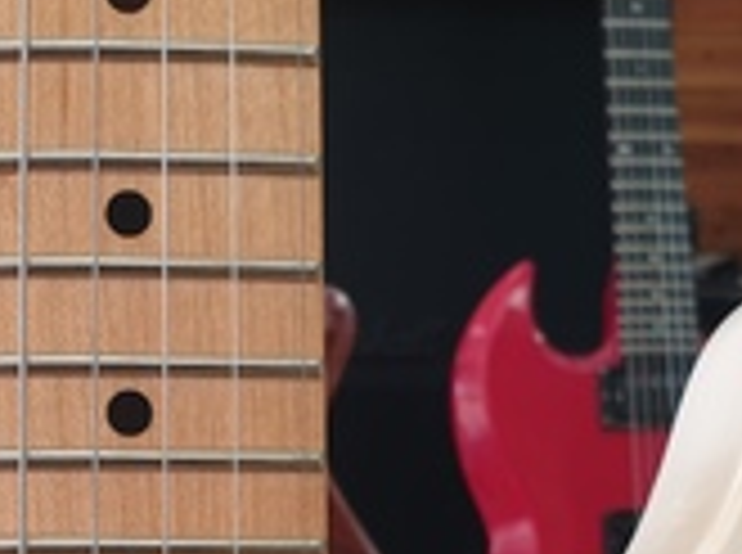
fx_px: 1690
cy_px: 664
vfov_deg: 17.7
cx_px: 153
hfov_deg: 24.4
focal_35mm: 79
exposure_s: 1/50
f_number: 2.4
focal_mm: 4.3
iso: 80
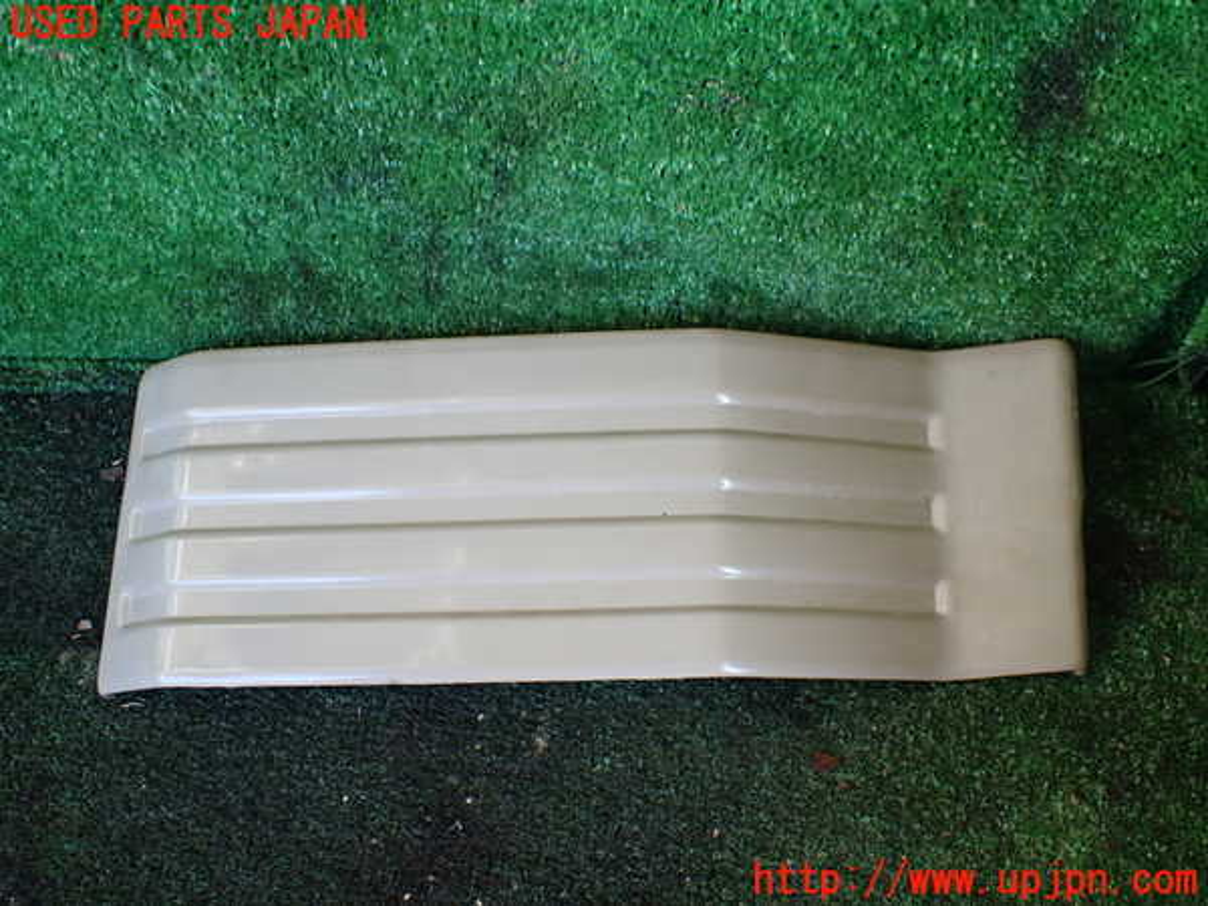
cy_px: 453
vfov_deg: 46.8
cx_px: 604
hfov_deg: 60.0
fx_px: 1047
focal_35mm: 30
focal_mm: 5.4
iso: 320
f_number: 2.3
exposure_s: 1/125
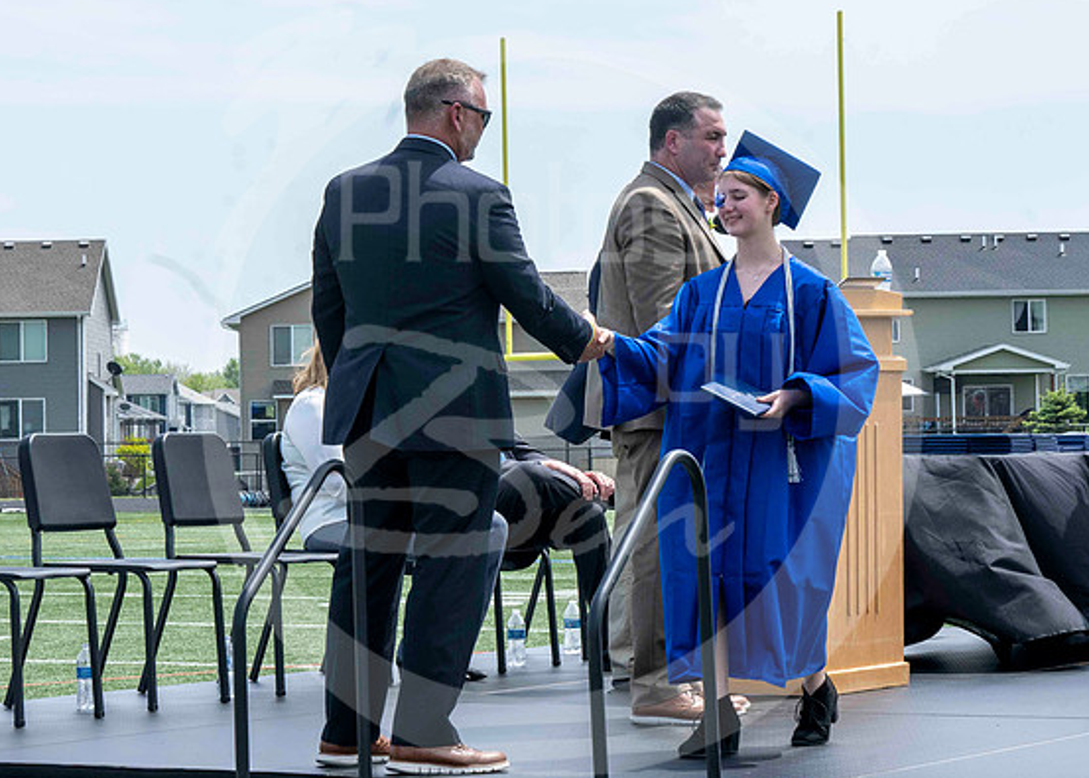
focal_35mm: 125
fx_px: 3866
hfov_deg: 16.0
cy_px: 243
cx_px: 443
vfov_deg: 11.5
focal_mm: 70
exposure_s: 1/250
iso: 200
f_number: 13
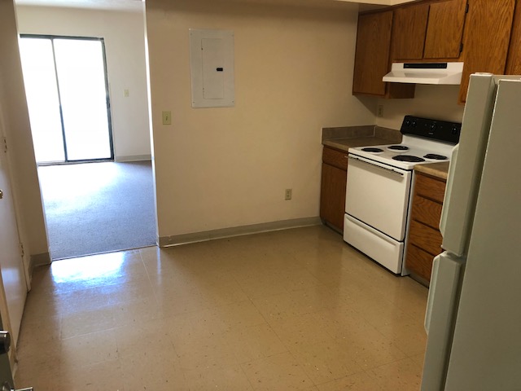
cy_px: 196
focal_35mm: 28
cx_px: 260
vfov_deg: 49.7
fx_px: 421
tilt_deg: -16.7
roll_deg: +0.5
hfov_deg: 63.4
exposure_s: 1/17
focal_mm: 3.99
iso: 40
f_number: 1.8
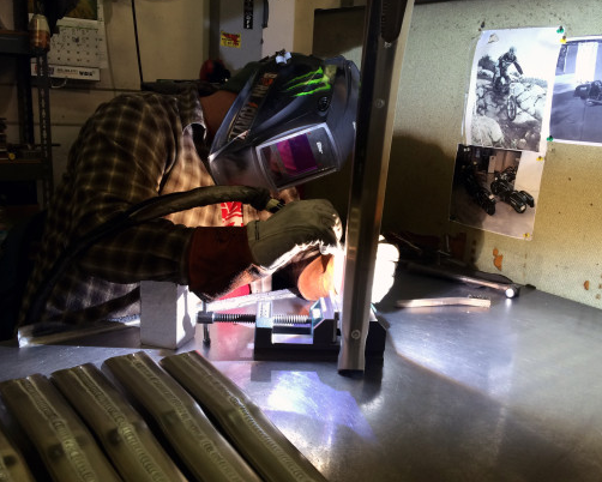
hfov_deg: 51.5
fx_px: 624
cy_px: 234
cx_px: 320
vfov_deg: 42.2
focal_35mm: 35
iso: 40
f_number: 2.2
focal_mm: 4.12
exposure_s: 1/40
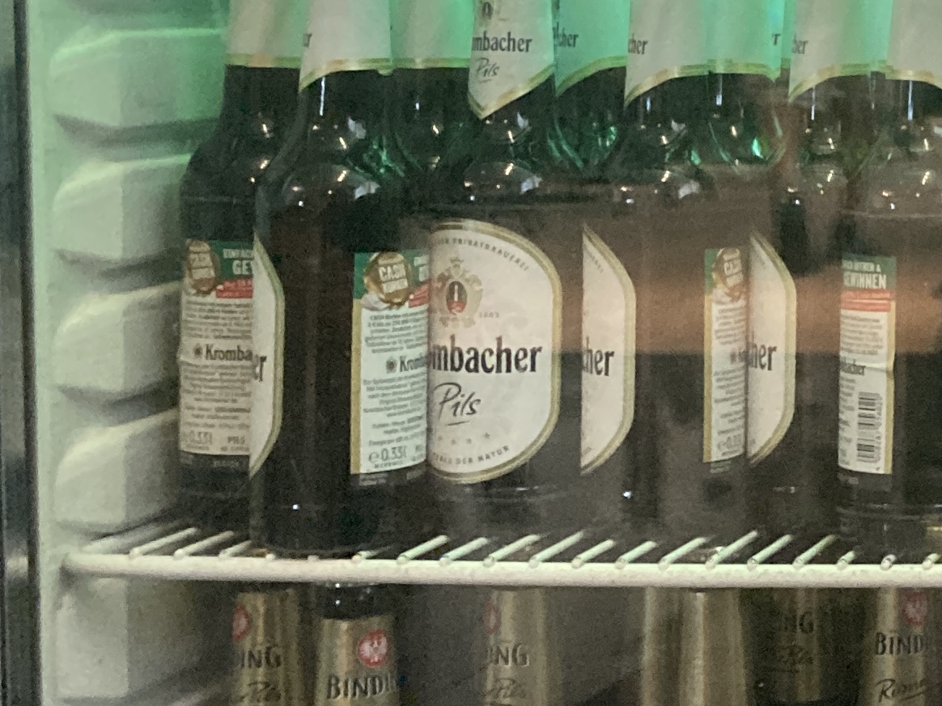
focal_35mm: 97
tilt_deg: -3.4
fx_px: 2640
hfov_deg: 17.4
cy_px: 134
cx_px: 1555
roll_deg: -0.4
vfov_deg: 15.1
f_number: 1.8
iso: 320
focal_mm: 3.99
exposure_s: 1/25
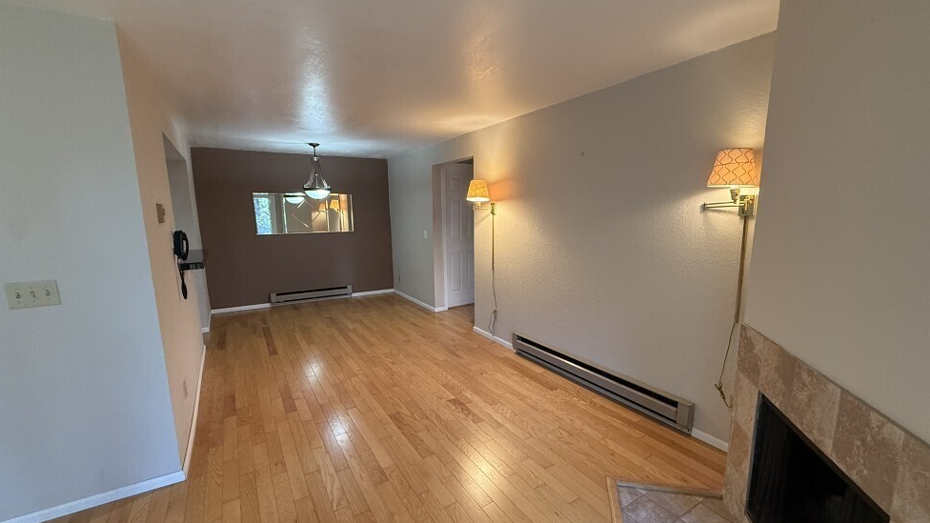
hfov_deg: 99.3
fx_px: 395
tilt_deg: -8.9
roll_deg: +0.4
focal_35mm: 16
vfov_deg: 67.0
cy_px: 276
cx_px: 482
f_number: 2.2
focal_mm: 2.22
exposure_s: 1/120
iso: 400
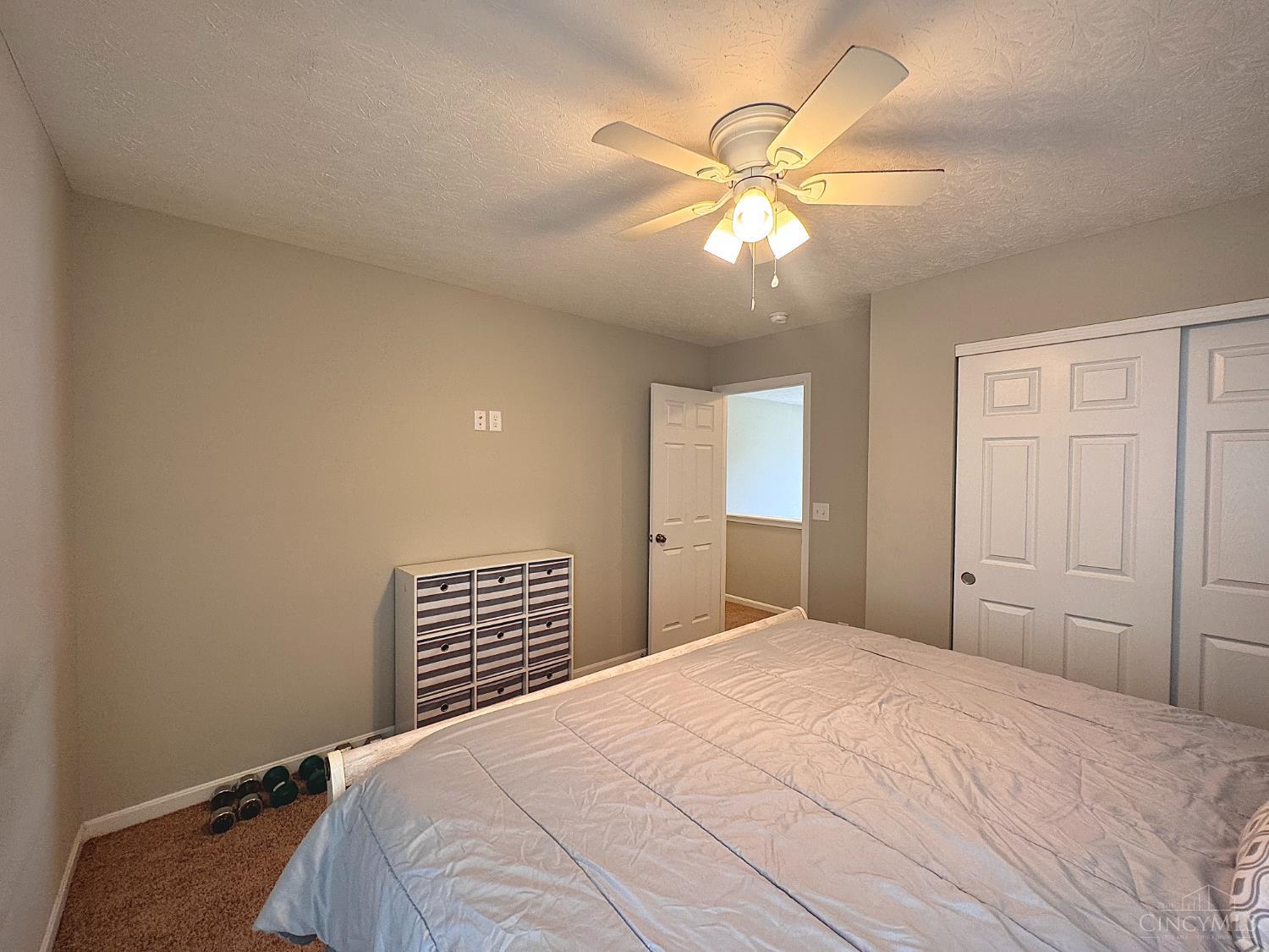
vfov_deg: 85.7
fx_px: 513
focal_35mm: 14
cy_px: 476
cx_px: 634
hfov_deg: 102.1
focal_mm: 2.22
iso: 160
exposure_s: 1/60
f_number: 2.2
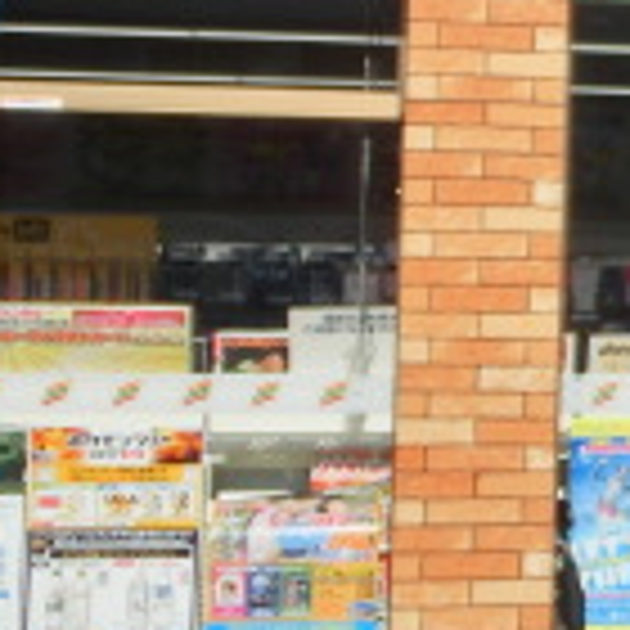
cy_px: 148
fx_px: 2739
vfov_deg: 13.1
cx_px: 1328
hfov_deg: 11.6
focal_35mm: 133
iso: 80
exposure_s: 1/800
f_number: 3.7
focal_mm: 5.93
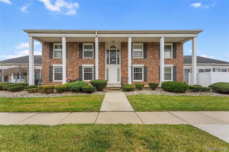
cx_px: 114
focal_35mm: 14
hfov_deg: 104.3
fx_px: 89
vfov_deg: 81.2
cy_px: 76
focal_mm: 14
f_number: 8
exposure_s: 1/30
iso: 500
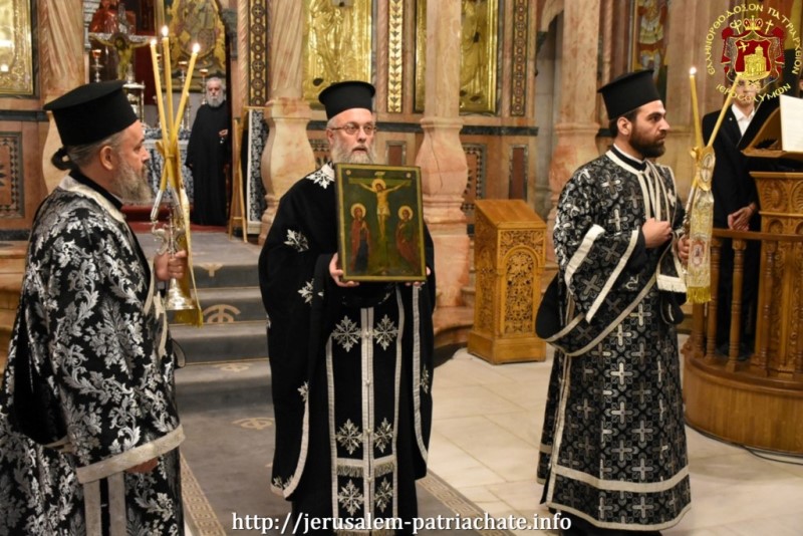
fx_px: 870
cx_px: 402
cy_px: 268
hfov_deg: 49.5
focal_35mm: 39
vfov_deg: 34.2
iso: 5000
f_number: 3.8
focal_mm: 26
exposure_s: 1/80
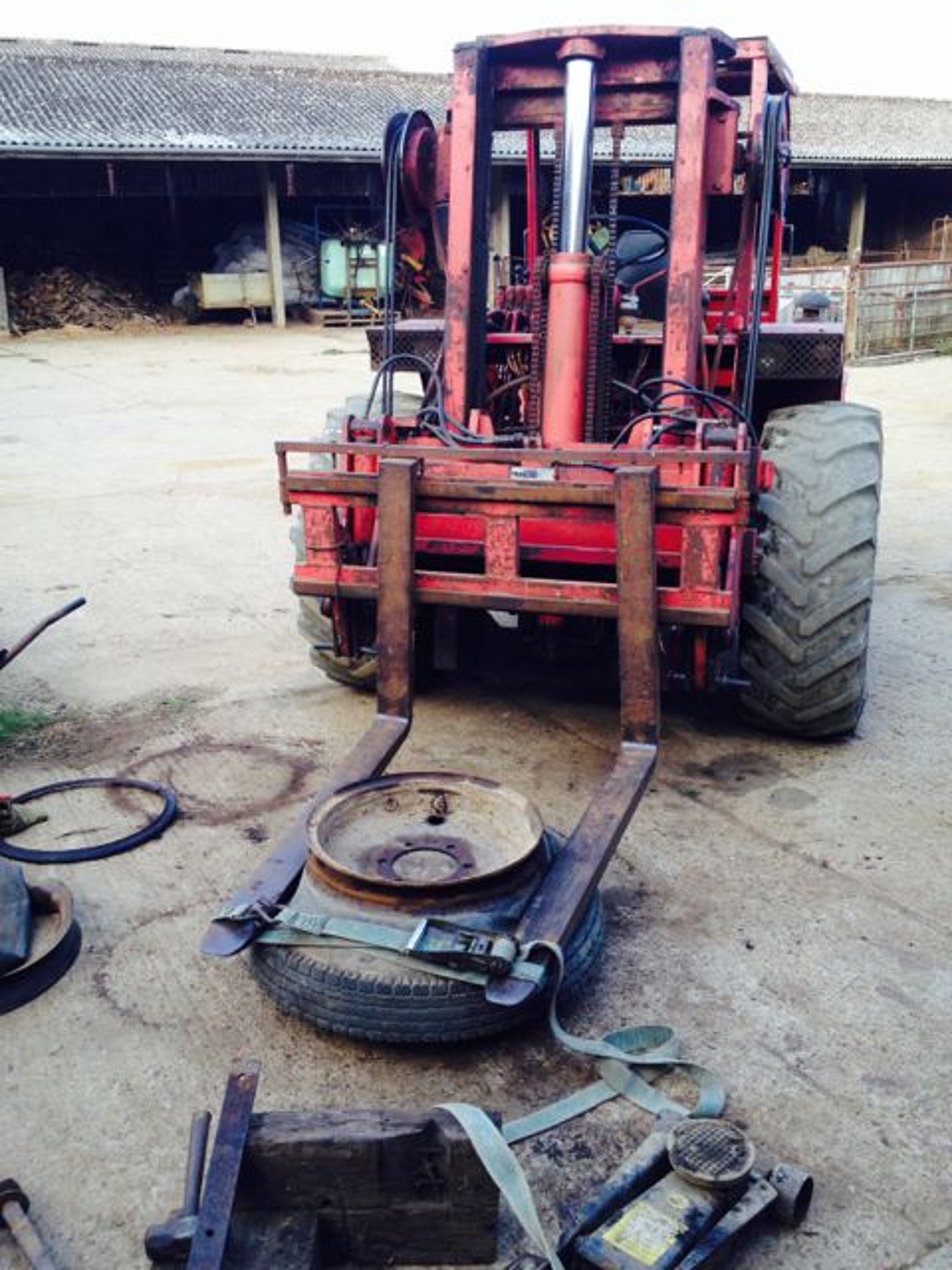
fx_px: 1283
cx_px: 476
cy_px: 635
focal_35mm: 35
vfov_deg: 52.6
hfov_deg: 40.7
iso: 64
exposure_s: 1/120
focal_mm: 4.28
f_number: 2.4
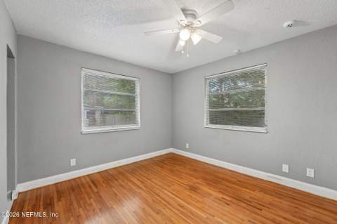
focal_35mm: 14
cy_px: 112
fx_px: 131
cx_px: 168
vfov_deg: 81.1
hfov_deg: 104.3
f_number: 10
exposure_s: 1/4
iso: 400
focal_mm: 14
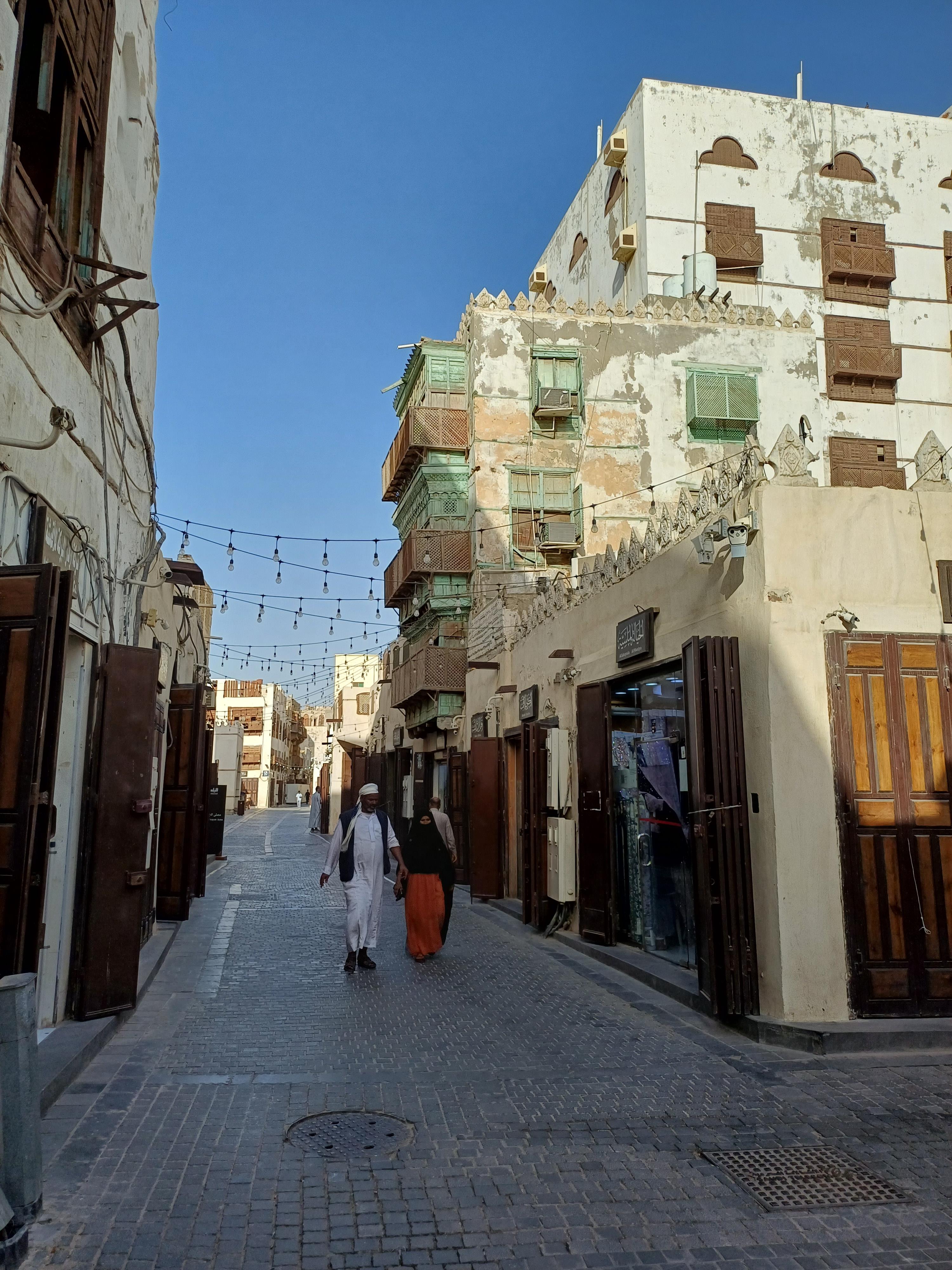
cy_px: 635
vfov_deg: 69.4
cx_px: 476
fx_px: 917
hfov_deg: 54.9
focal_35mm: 25
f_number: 1.8
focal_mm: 4.65
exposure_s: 1/1460
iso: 50
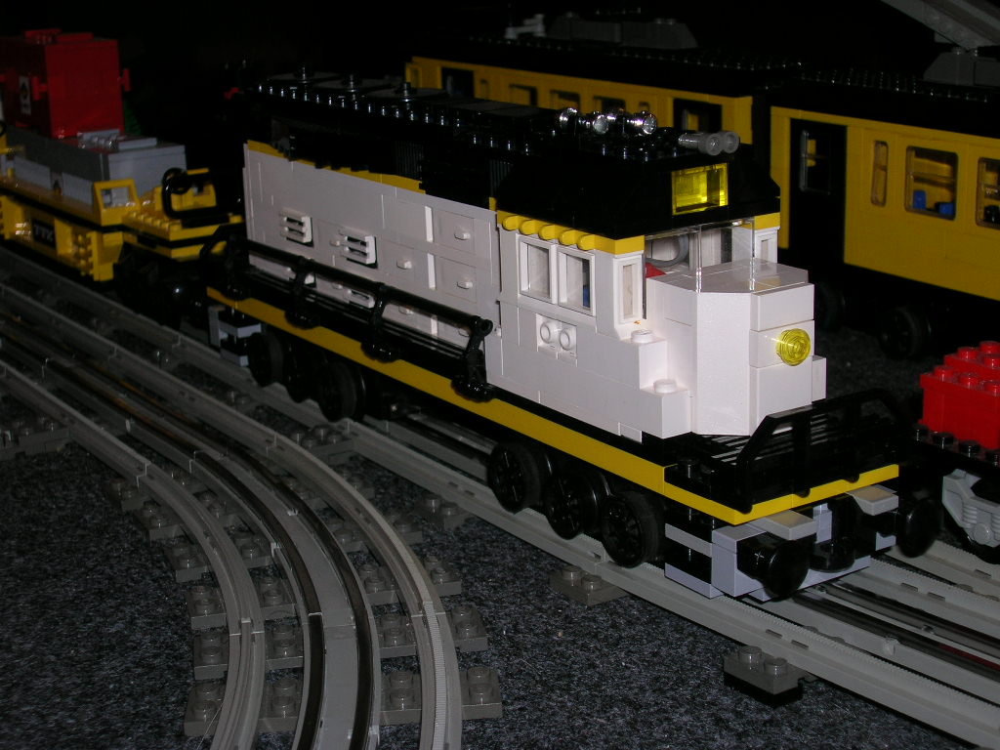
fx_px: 1676
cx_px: 500
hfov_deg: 33.2
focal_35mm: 58
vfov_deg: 25.2
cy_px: 375
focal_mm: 9.7
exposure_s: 1/60.1
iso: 50
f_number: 3.5
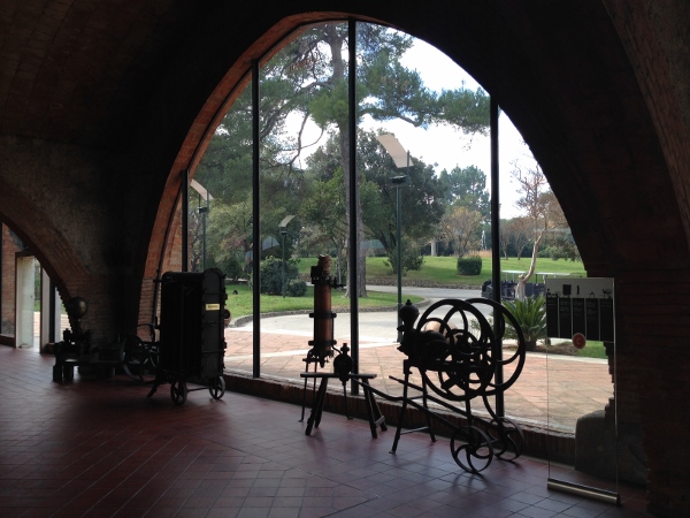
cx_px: 345
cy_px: 259
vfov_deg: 42.9
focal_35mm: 33
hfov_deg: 55.4
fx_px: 658
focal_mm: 4.12
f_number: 2.4
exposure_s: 1/235
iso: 50
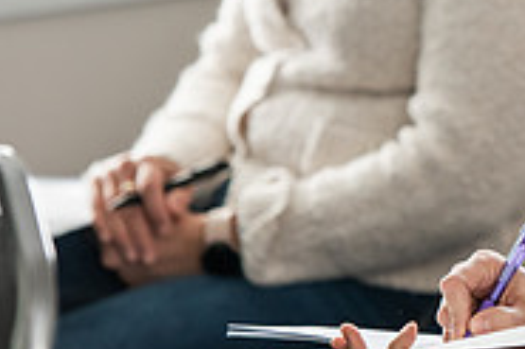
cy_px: -38
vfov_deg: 3.2
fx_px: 6178
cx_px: 658
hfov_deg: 4.8
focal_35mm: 424
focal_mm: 135
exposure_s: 1/200
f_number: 3.2
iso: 800
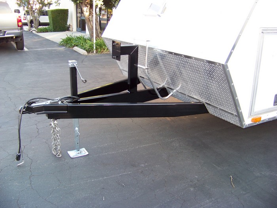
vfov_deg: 39.7
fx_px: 288
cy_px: 104
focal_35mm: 36
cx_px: 138
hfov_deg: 51.4
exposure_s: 1/50
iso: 72
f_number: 2.8
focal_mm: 5.85
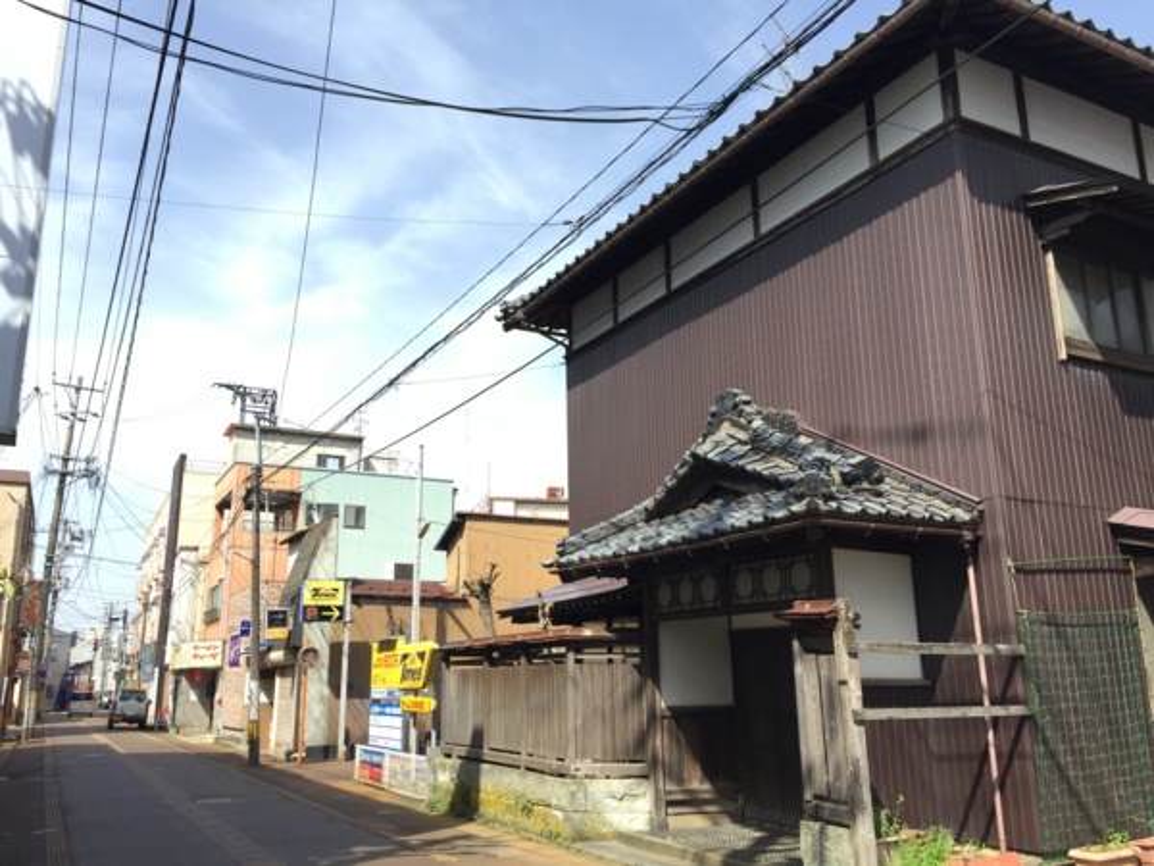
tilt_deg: +13.0
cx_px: 577
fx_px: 967
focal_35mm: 29
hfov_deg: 61.7
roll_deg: +0.4
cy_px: 433
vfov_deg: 48.2
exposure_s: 1/791
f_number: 2.2
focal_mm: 4.15
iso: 32
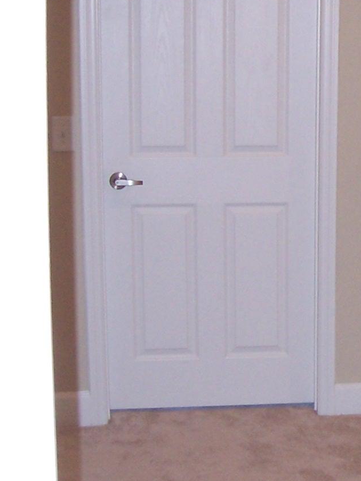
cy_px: 230
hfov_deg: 15.2
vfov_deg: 21.1
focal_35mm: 93
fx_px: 1293
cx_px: 472
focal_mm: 5.6
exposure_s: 1/60
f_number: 2.7
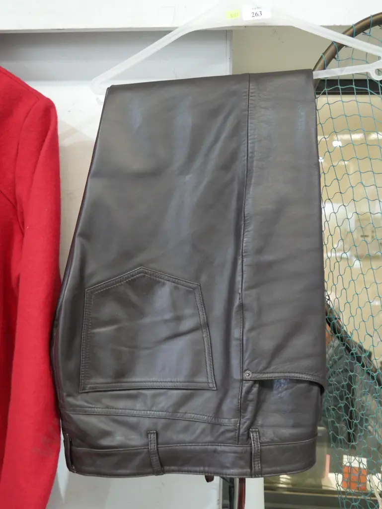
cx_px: 191
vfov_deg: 51.3
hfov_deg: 39.7
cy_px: 254
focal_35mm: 36
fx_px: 529
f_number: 4
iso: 2000
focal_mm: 18
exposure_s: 1/60
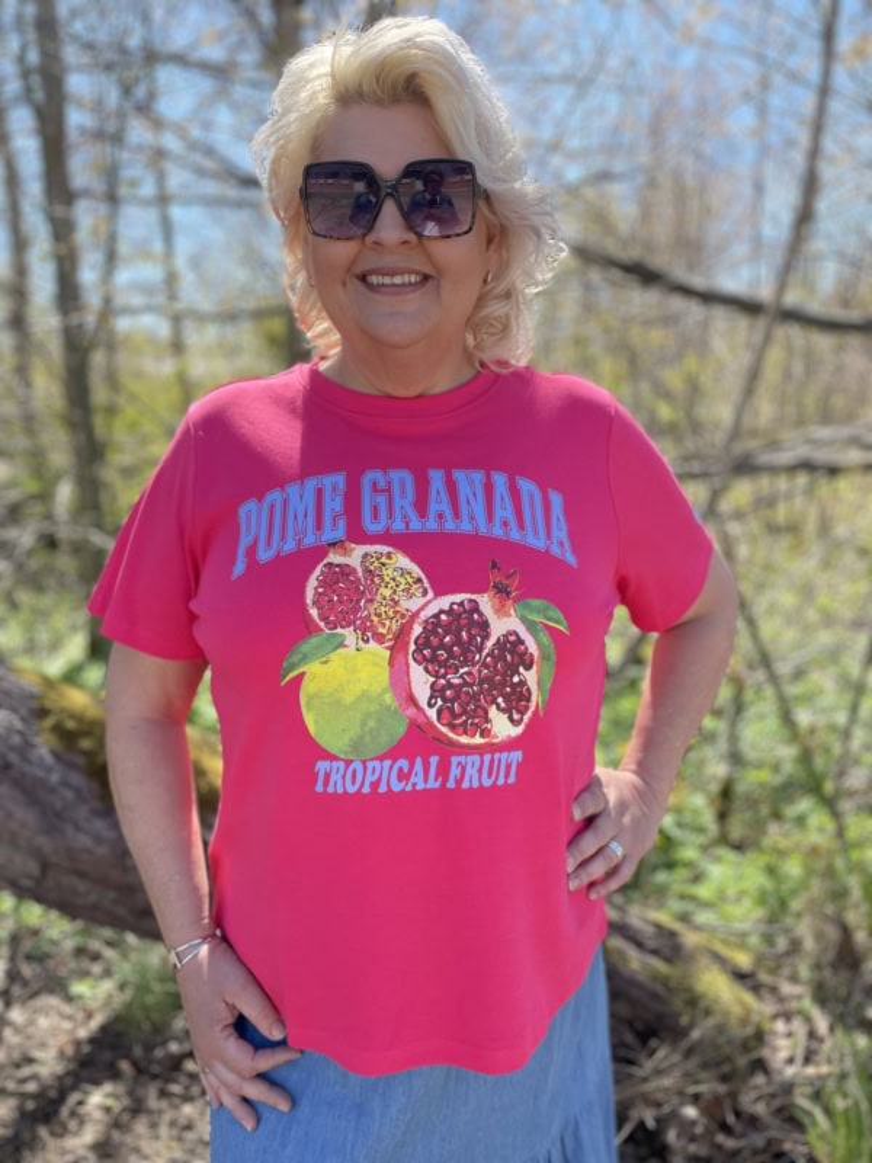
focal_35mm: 26
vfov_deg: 67.3
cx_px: 436
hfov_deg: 53.1
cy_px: 582
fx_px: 873
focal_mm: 4.2
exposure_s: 1/861
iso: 50
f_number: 1.6
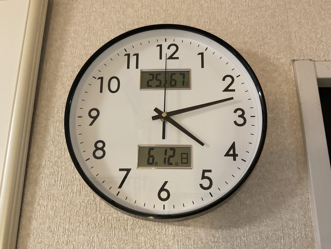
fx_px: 277
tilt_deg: +17.1
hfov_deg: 61.7
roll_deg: -0.4
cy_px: 124
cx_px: 166
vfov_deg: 48.2
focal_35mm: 29
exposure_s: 1/50
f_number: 1.8
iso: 250
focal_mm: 3
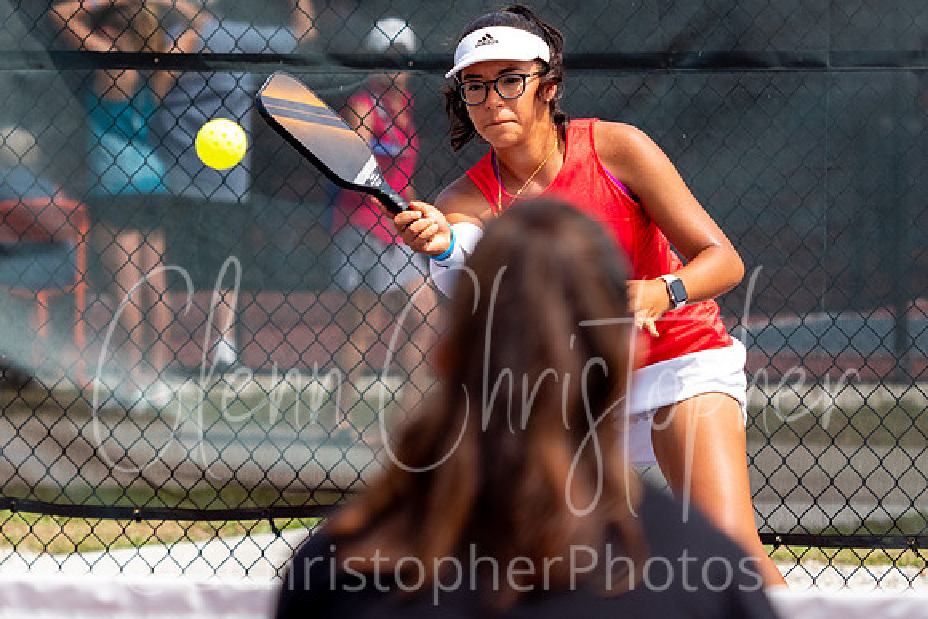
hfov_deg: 6.3
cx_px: 463
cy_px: 245
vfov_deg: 4.2
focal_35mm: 326
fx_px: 8396
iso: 250
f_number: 3.2
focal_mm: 100
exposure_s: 1/1600
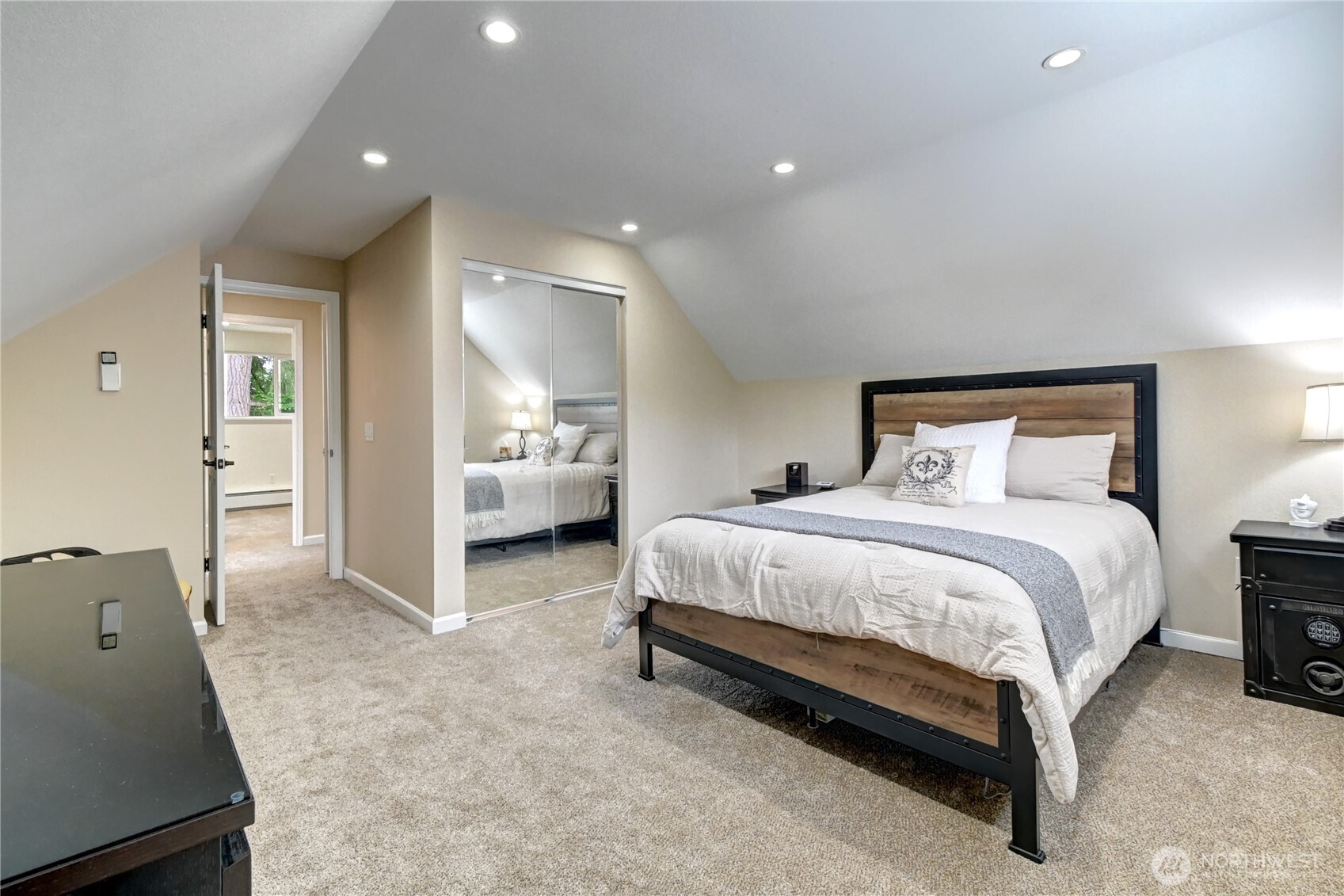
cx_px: 672
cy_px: 448
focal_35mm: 15
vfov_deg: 77.3
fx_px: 560
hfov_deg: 100.4
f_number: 11
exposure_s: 1/5
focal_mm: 10
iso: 3200
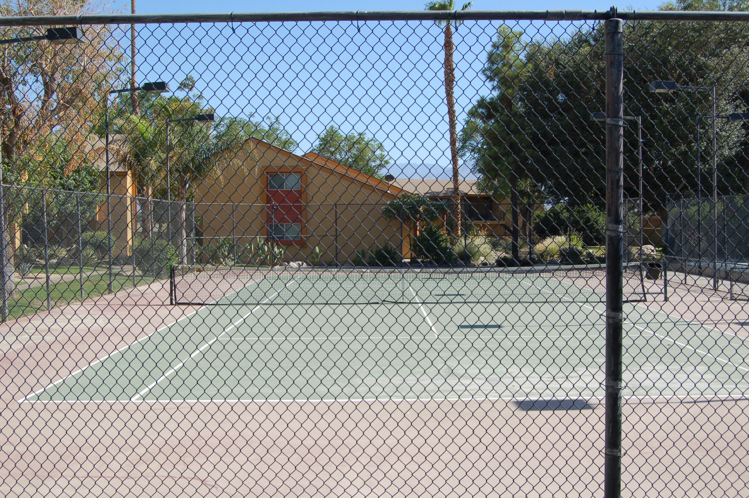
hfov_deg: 49.6
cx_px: 374
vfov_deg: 34.1
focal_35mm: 39
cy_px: 249
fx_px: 811
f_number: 8
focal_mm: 26
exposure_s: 1/250
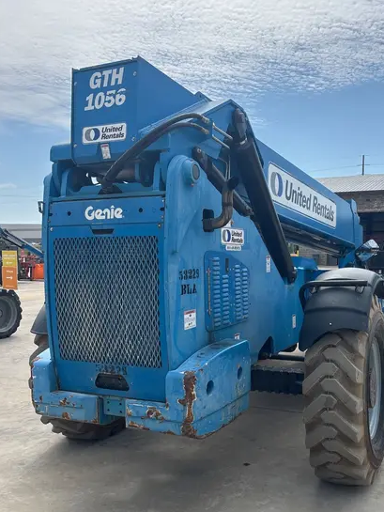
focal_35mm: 35
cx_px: 249
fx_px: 517
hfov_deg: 40.3
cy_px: 291
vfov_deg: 52.5
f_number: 1.6
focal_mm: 5.96
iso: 50
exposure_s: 1/4082
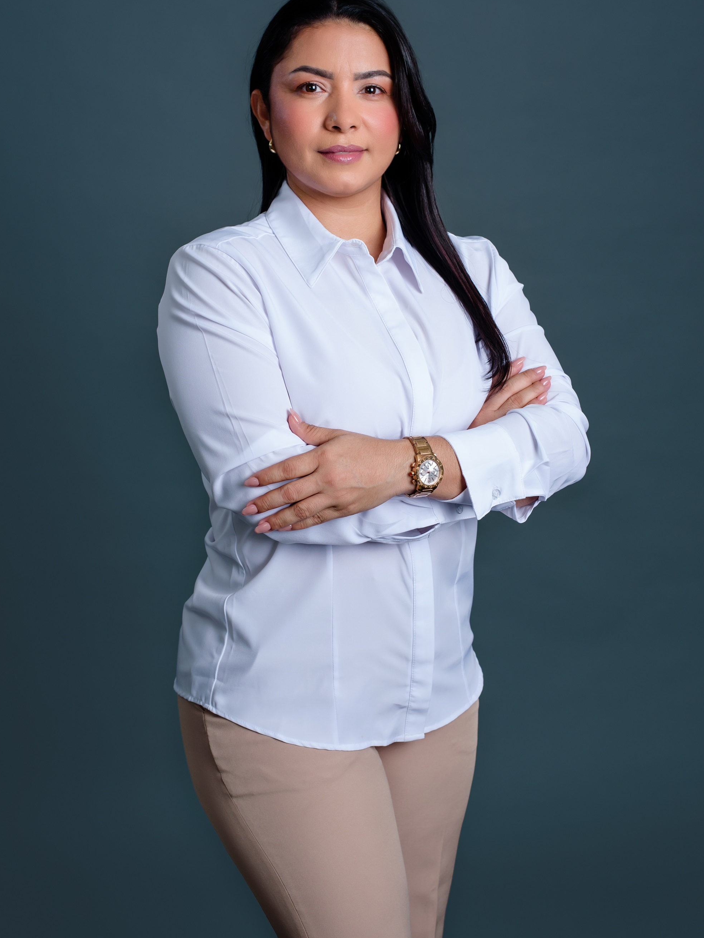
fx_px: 1491
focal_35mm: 55
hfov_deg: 26.6
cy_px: 429
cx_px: 353
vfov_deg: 34.9
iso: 320
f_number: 6.3
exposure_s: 1/125
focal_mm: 50
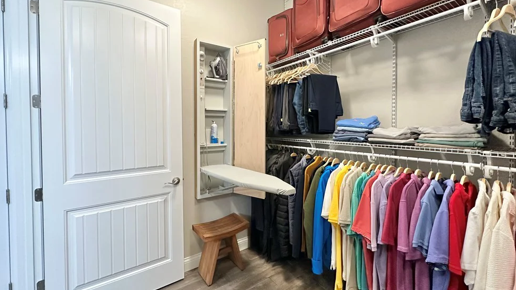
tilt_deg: -0.3
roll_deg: +0.4
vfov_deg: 66.9
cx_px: 257
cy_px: 129
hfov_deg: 99.4
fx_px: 219
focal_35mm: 16
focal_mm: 2.22
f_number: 2.2
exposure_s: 1/120
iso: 320
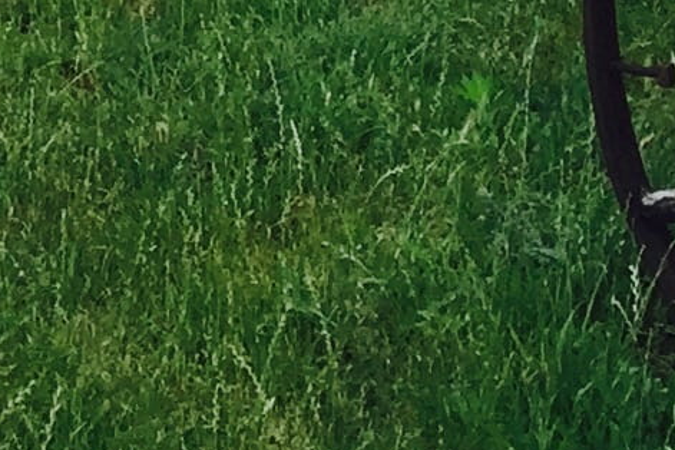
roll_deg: +0.6
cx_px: -482
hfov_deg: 9.4
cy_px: -894
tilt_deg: -2.7
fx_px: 3918
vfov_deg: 6.1
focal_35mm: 209
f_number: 2.2
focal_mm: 4.15
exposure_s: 1/964
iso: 32
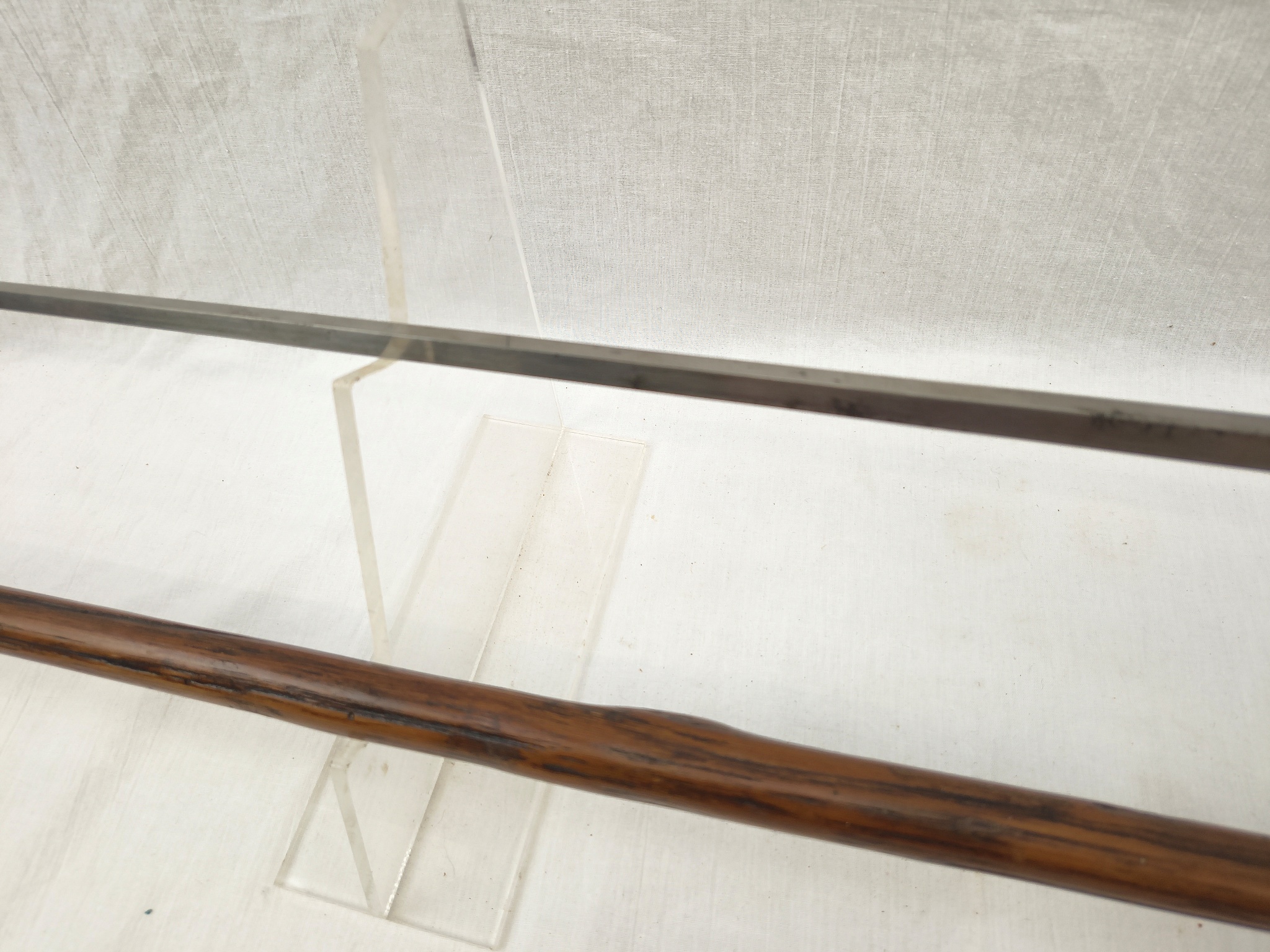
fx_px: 881
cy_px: 476
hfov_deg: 71.6
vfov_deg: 56.8
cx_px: 635
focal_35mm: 24
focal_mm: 5.56
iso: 177
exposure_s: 1/100
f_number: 1.8
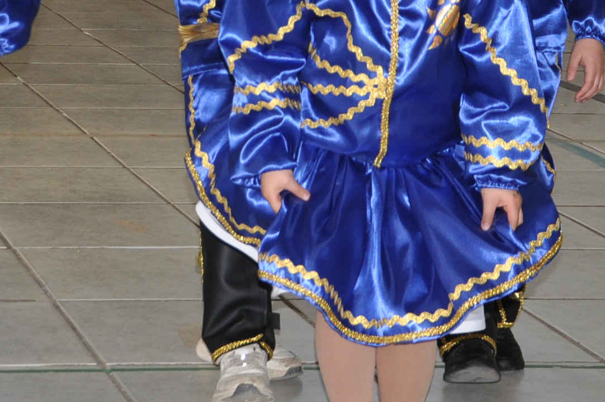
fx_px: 2401
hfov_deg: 14.2
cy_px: -59
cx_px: 48
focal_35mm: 143
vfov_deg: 9.5
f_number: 4.2
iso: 400
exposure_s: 1/125
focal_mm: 32
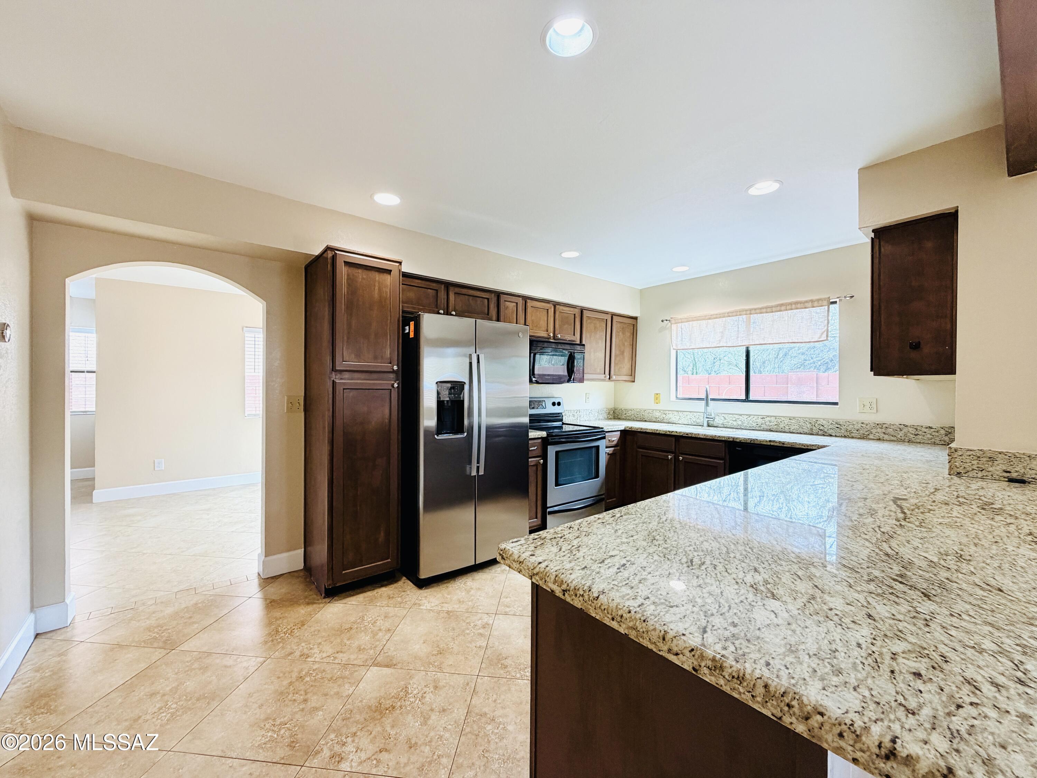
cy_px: 389
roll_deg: -0.3
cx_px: 518
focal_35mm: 14
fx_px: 419
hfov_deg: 102.1
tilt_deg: -0.5
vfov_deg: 85.7
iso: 160
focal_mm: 2.22
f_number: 2.2
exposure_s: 1/120
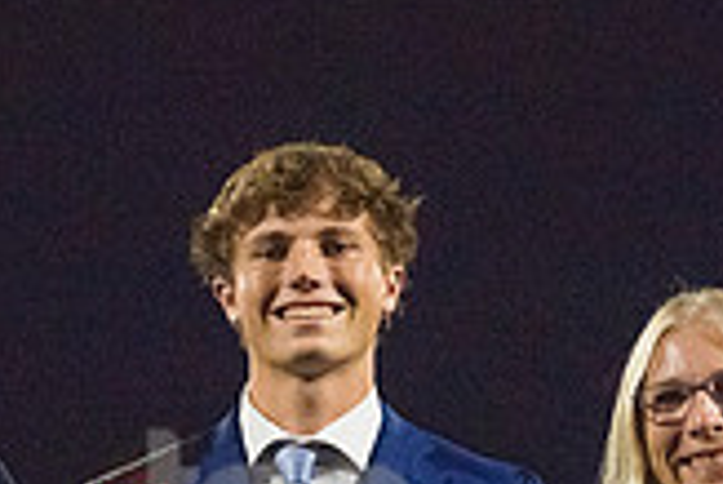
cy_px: 588
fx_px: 4422
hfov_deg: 9.3
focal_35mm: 220
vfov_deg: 6.2
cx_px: 284
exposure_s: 1/500
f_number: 5
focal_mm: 62
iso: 8000
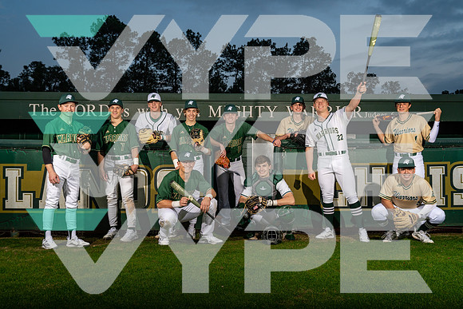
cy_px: 154
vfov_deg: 36.9
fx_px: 463
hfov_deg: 53.1
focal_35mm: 36
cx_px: 232
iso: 200
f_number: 8
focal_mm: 36
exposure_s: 1/125
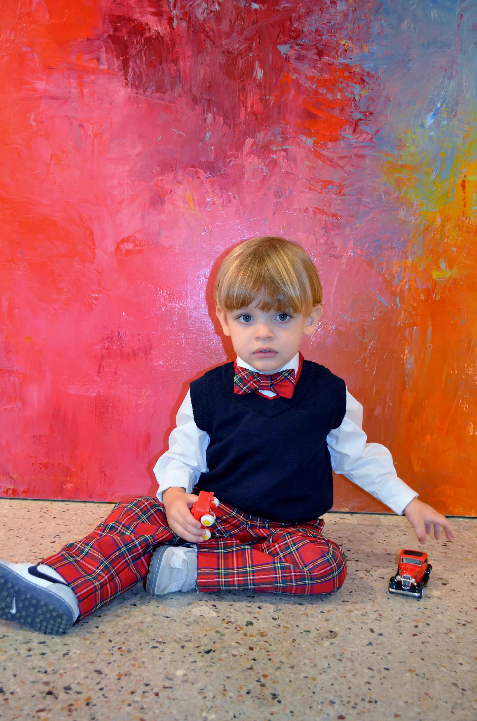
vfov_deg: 46.5
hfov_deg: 31.8
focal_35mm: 42
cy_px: 360
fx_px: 838
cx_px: 238
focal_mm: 28
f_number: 4.5
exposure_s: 1/60
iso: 1000
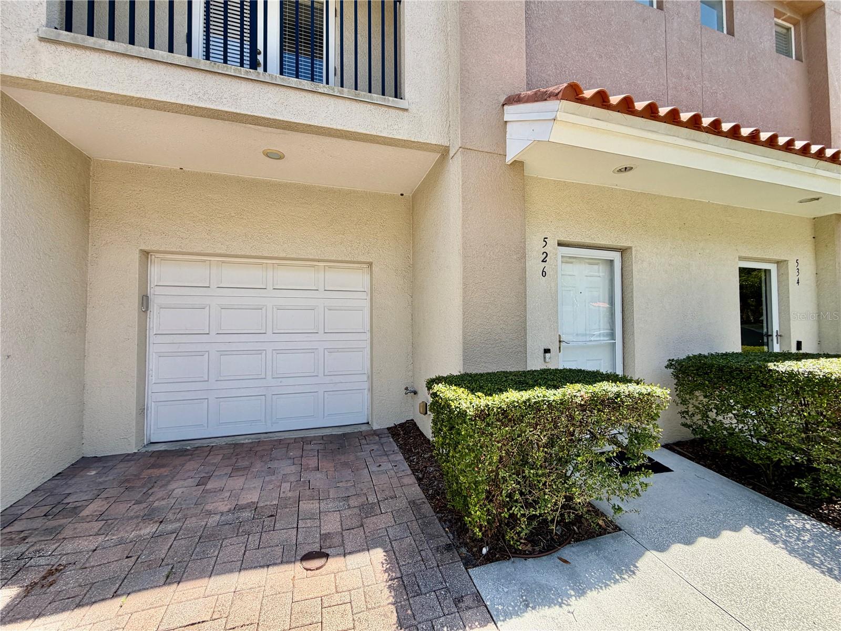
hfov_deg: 102.1
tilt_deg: +1.7
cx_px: 420
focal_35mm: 14
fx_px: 340
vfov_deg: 85.7
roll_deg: +0.7
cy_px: 316
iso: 64
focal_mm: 2.22
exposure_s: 1/502
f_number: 2.2
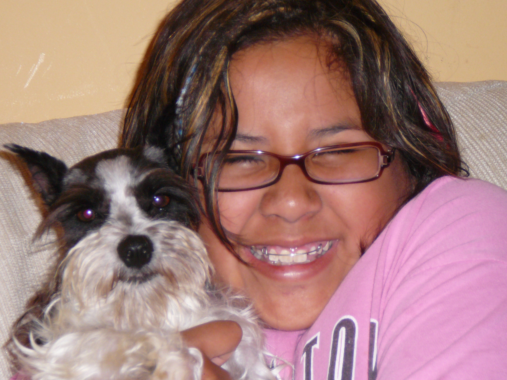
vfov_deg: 11.6
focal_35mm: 128
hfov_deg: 15.4
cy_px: 190
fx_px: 1875
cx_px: 254
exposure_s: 1/30
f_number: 3.9
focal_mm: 19
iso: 160
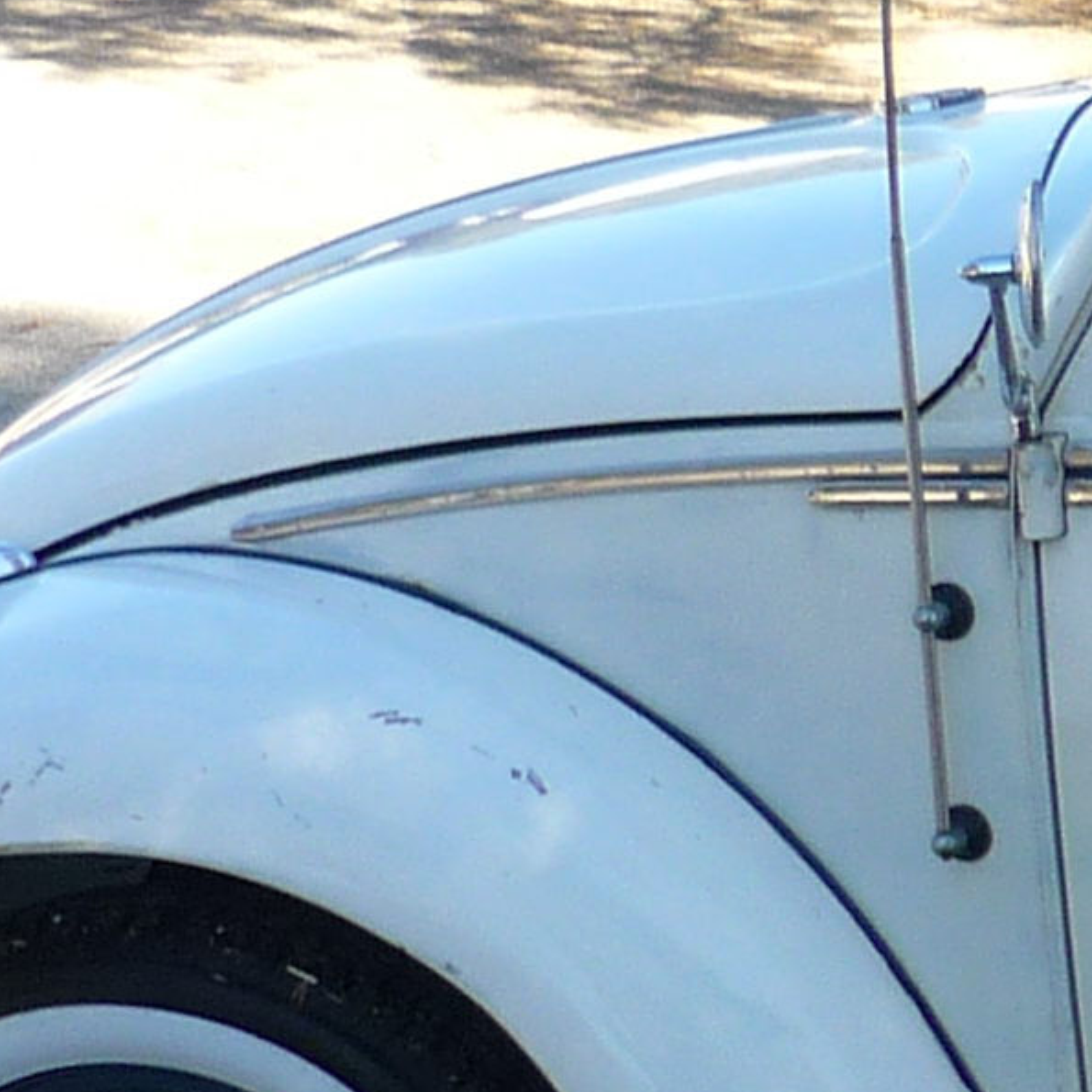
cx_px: 2371
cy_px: 694
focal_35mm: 160
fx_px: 5710
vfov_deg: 10.9
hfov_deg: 9.9
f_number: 2.8
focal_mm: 5.5
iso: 100
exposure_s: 1/320
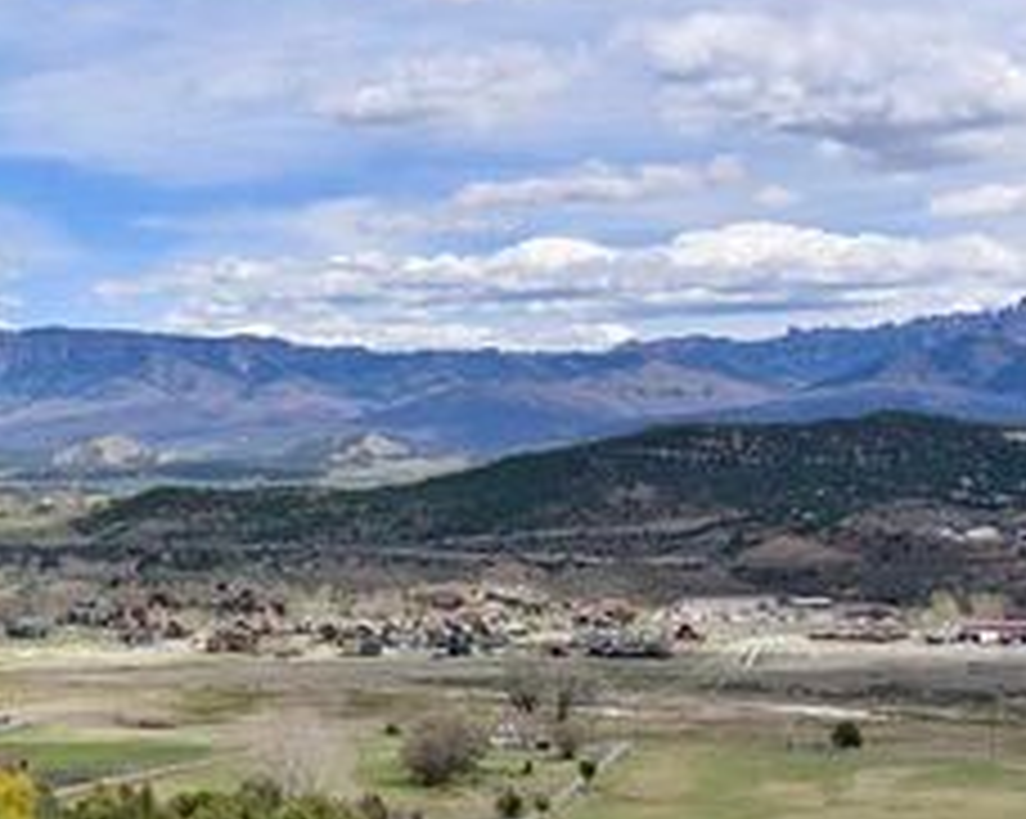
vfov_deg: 20.9
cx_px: 40
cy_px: 682
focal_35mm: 72
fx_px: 2184
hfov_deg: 25.3
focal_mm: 35
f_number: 4.5
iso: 400
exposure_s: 1/4000
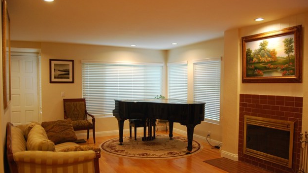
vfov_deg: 40.1
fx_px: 237
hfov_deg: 66.1
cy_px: 97
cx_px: 155
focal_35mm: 29
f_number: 3.5
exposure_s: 1/30
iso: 720
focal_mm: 18
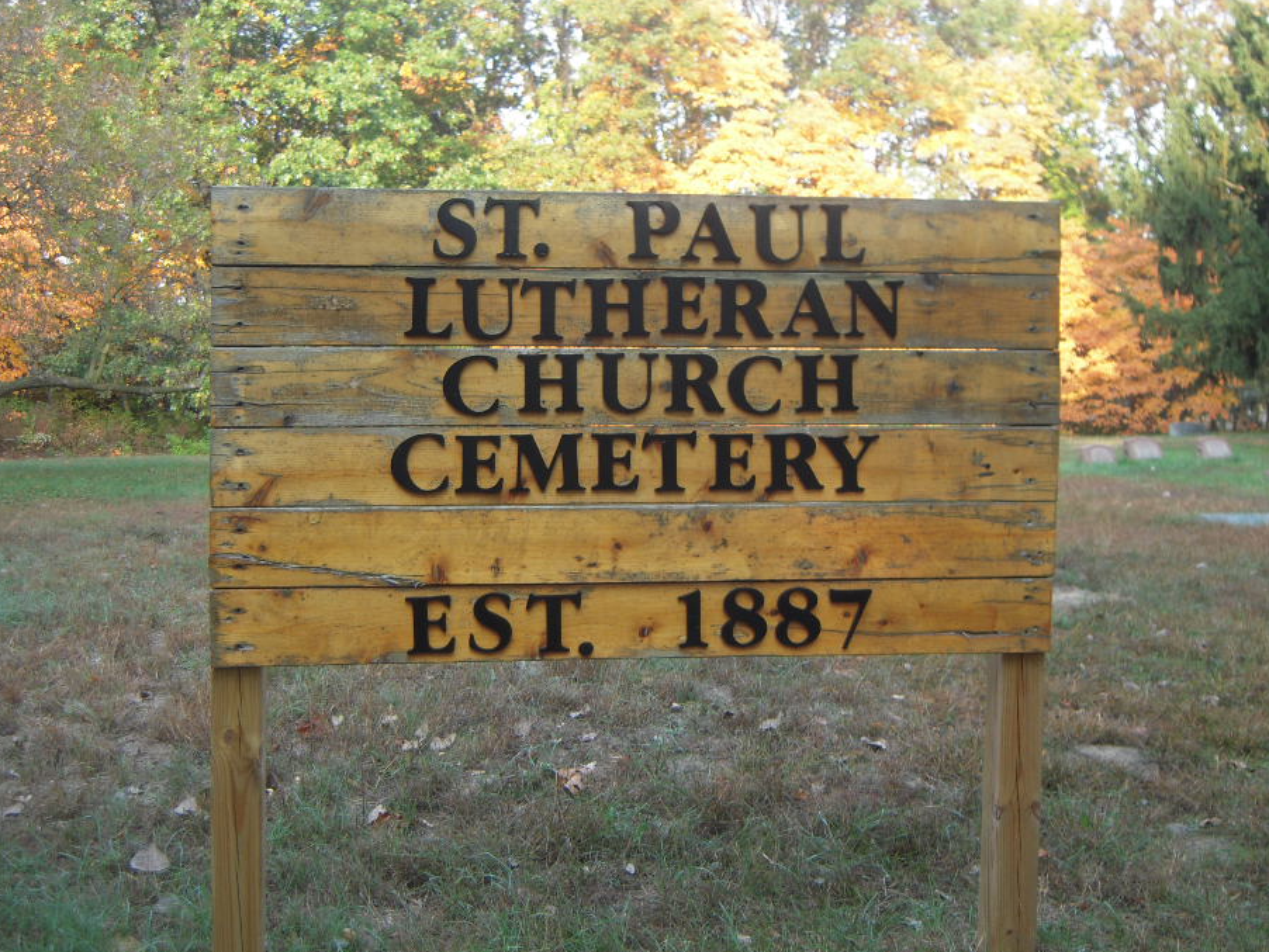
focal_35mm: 42
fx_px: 1540
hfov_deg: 44.8
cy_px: 478
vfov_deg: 34.4
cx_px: 665
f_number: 3
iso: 100
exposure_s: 1/125
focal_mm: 6.5
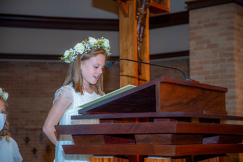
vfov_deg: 16.1
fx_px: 573
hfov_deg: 23.9
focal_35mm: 85
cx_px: 122
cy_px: 81
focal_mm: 85
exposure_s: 1/200
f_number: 5.6
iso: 1600
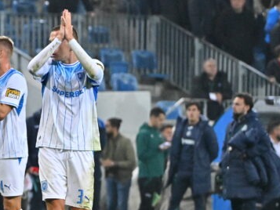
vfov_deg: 1.7
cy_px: 154
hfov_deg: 2.2
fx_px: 7145
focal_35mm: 883
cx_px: -65
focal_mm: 320
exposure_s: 1/1600
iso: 6400
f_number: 6
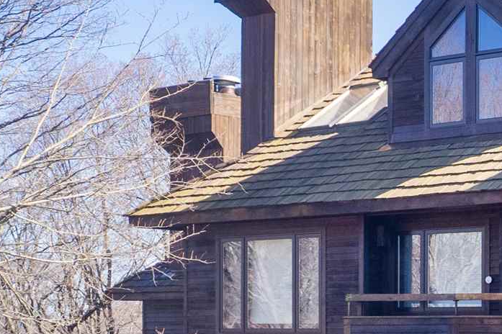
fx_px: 1352
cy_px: 327
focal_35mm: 97
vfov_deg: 13.9
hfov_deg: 18.2
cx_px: 799
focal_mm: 8.38
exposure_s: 1/80
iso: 100
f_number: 2.8
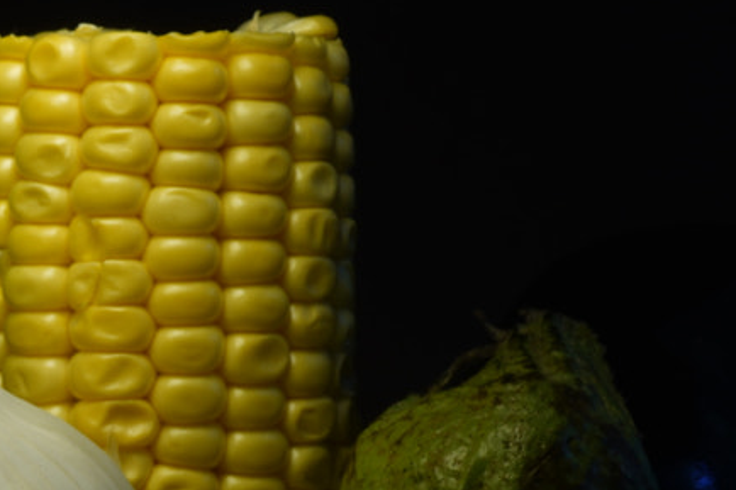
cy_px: 433
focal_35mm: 129
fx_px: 2636
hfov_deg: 15.2
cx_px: -193
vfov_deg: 10.6
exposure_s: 1/1.6
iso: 50
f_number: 20
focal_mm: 35
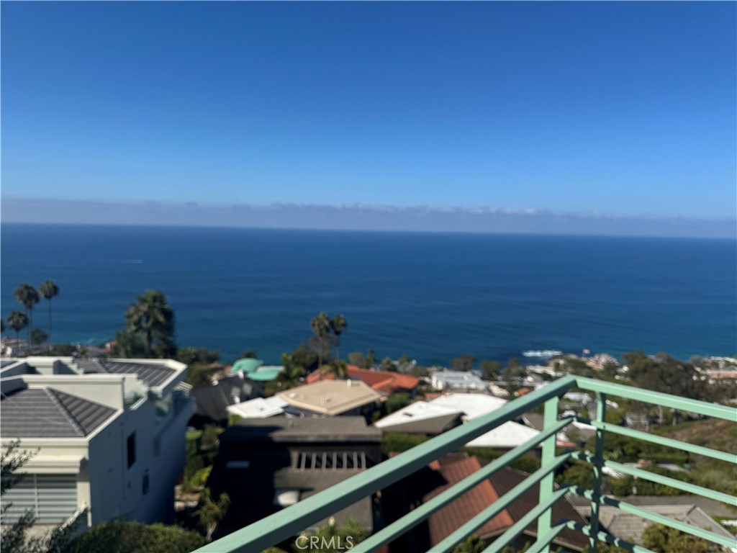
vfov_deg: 56.8
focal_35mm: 24
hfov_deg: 71.6
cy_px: 276
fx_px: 511
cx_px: 368
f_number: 1.78
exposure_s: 1/6410
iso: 80
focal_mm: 6.76
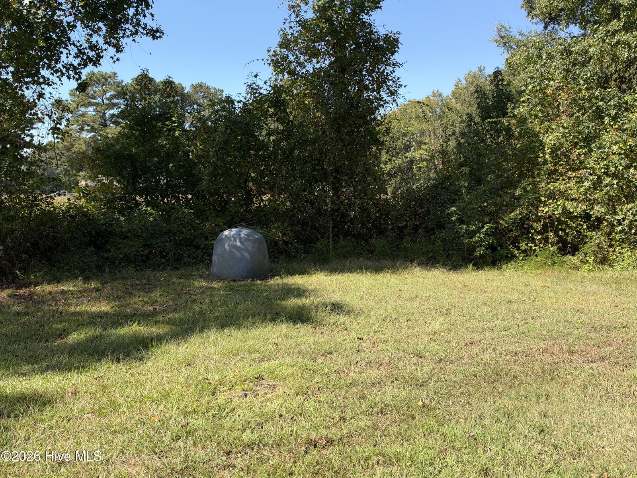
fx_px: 626
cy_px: 239
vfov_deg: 41.8
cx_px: 318
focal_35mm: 34
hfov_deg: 54.0
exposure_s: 1/1980
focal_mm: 6.93
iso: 80
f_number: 1.8
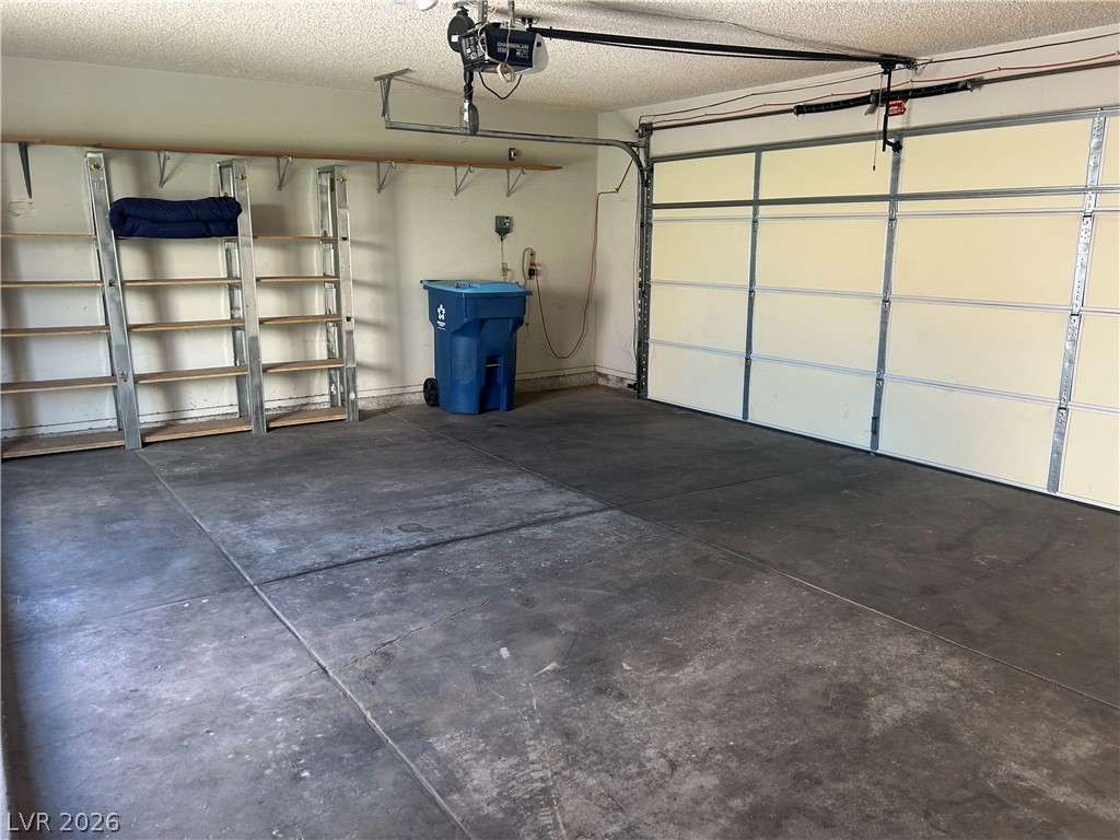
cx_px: 560
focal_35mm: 26
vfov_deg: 53.1
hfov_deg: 67.3
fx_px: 841
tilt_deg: -14.5
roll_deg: -0.7
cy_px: 420
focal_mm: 5.7
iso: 80
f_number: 1.5
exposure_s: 1/60
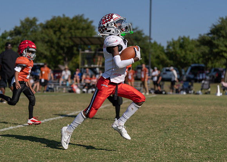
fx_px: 590
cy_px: 85
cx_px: 105
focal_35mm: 91
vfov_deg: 15.6
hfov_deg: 21.8
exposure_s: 1/4000
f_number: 2.8
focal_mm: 74
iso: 100
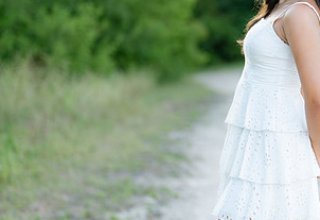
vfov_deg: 12.1
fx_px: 1031
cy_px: 52
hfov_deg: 17.4
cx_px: 285
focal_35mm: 115
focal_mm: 50
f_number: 1.2
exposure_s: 1/1000
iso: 100
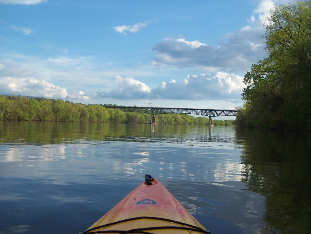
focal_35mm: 38
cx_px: 156
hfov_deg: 49.0
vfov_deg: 37.7
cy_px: 117
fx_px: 341
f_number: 2.8
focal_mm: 6.3
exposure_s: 1/800
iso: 80
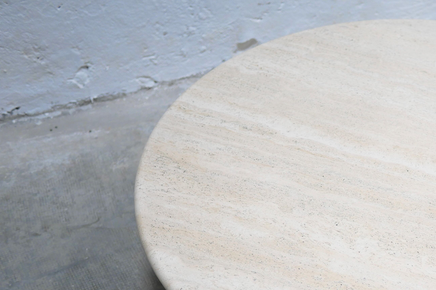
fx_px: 896
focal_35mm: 74
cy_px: 257
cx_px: 380
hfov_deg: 26.5
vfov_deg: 18.2
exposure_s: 1/60
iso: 250
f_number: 1.7
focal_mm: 20
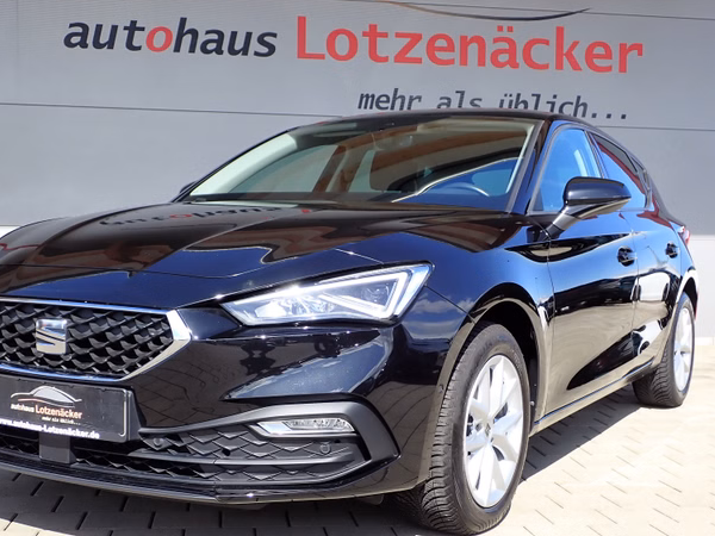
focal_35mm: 48
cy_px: 303
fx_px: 991
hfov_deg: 39.7
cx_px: 361
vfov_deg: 30.2
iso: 100
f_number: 3.5
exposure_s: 1/400
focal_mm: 6.37
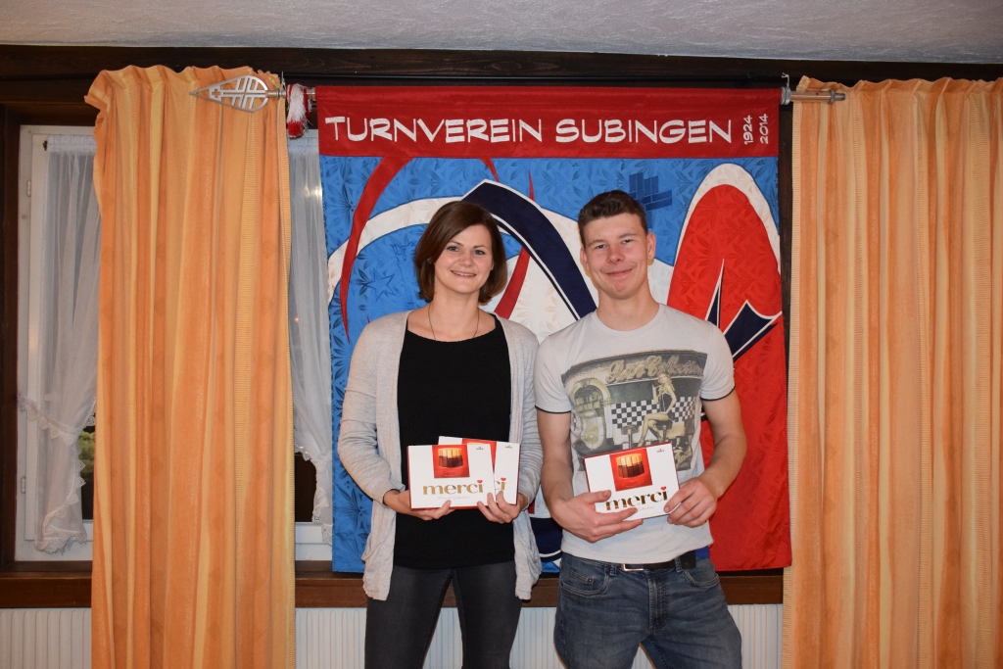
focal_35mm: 30
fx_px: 836
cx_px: 502
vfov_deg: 43.6
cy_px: 334
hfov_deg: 61.9
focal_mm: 20
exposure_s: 1/60
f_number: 3.5
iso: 2800
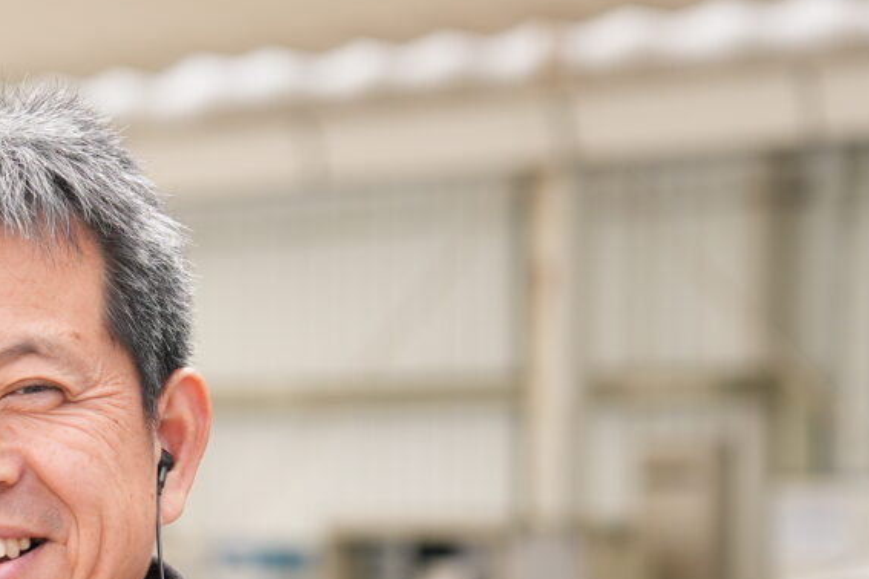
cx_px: -77
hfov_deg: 6.5
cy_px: 880
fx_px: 7627
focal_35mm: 316
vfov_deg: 4.3
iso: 100
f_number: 2.8
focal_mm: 70
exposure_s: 1/250
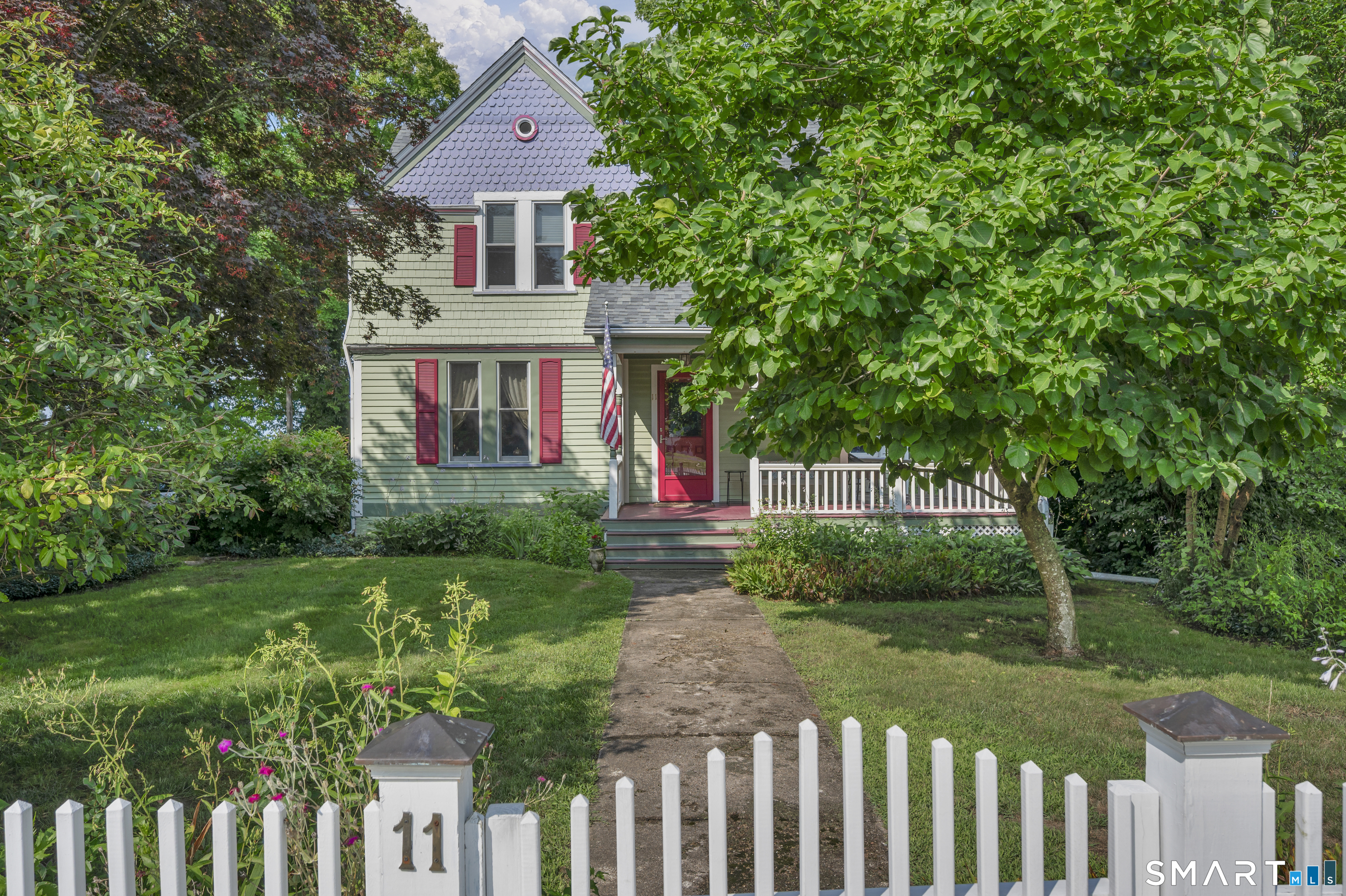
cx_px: 673
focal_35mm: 24
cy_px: 448
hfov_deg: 74.9
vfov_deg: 54.0
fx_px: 878
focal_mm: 23.5
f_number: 7.1
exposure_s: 1/800
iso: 320
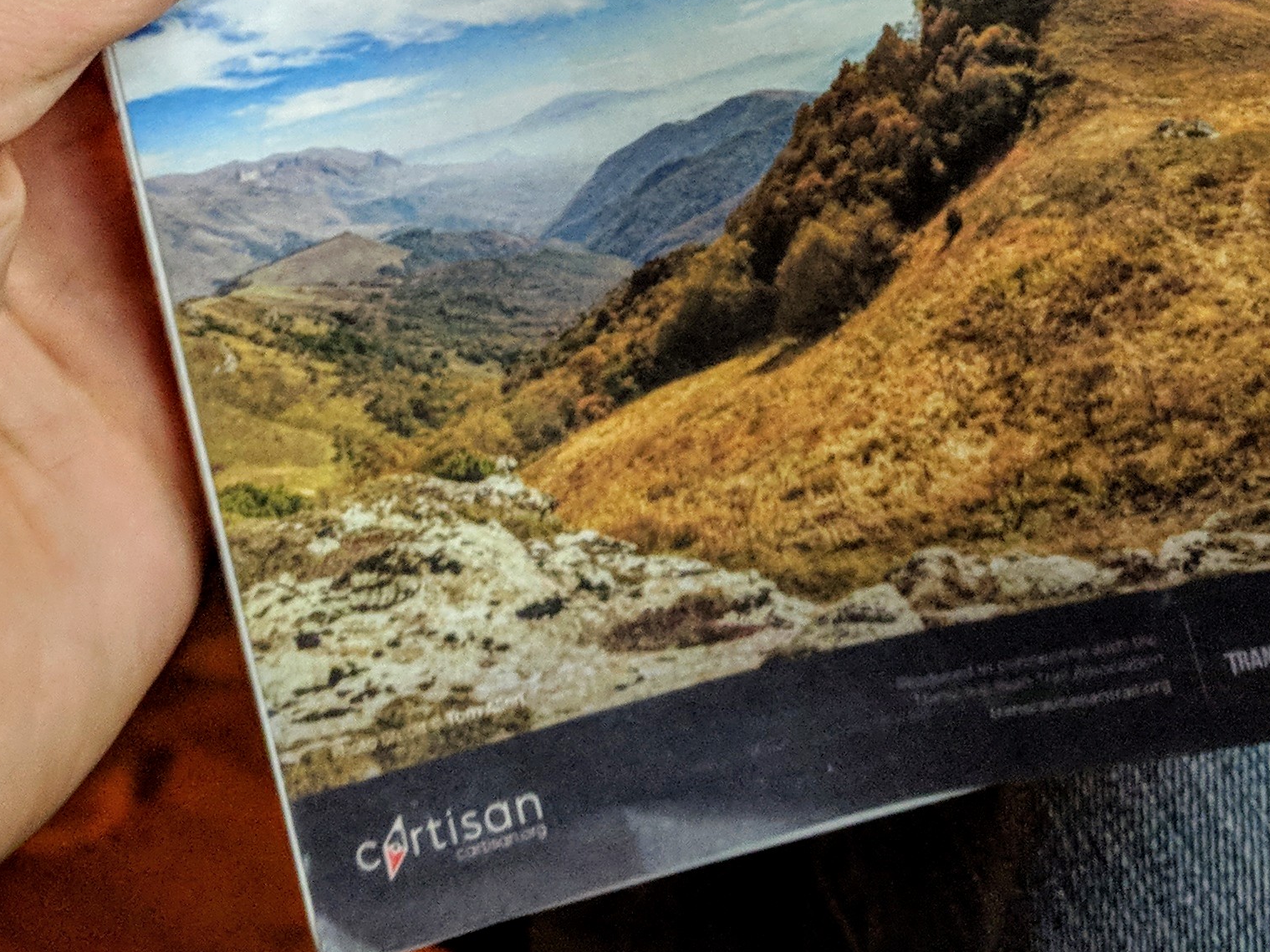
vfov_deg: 19.9
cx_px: 584
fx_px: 2531
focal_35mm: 69
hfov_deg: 28.2
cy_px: -203
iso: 1029
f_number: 2
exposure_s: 1/20
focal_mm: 4.67
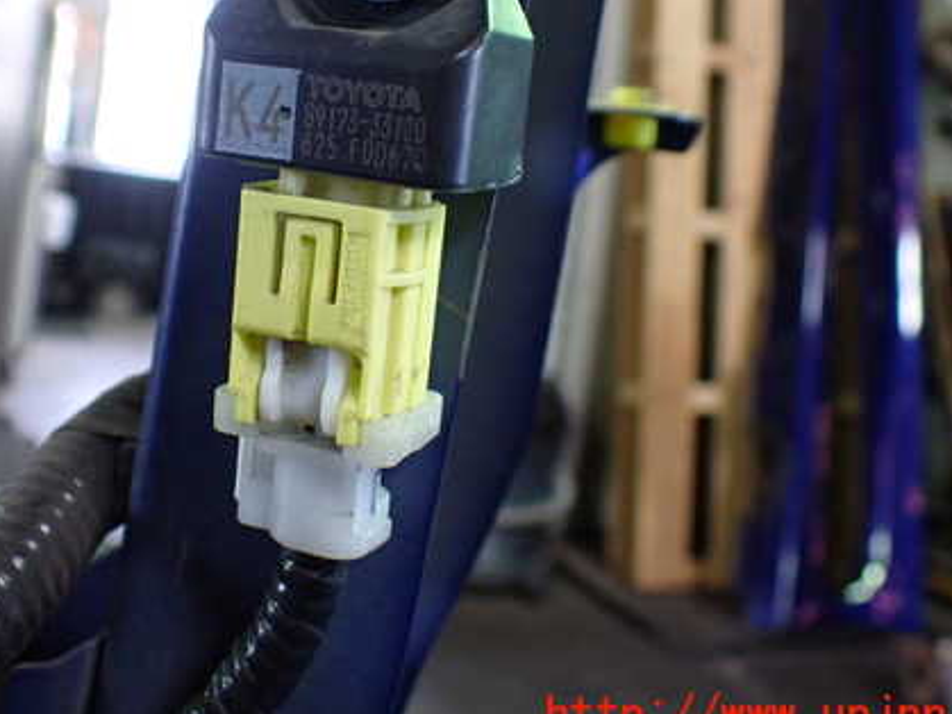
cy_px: 234
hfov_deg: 43.6
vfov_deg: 33.3
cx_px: 377
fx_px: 1182
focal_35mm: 43
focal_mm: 5.4
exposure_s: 1/100
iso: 800
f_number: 2.3
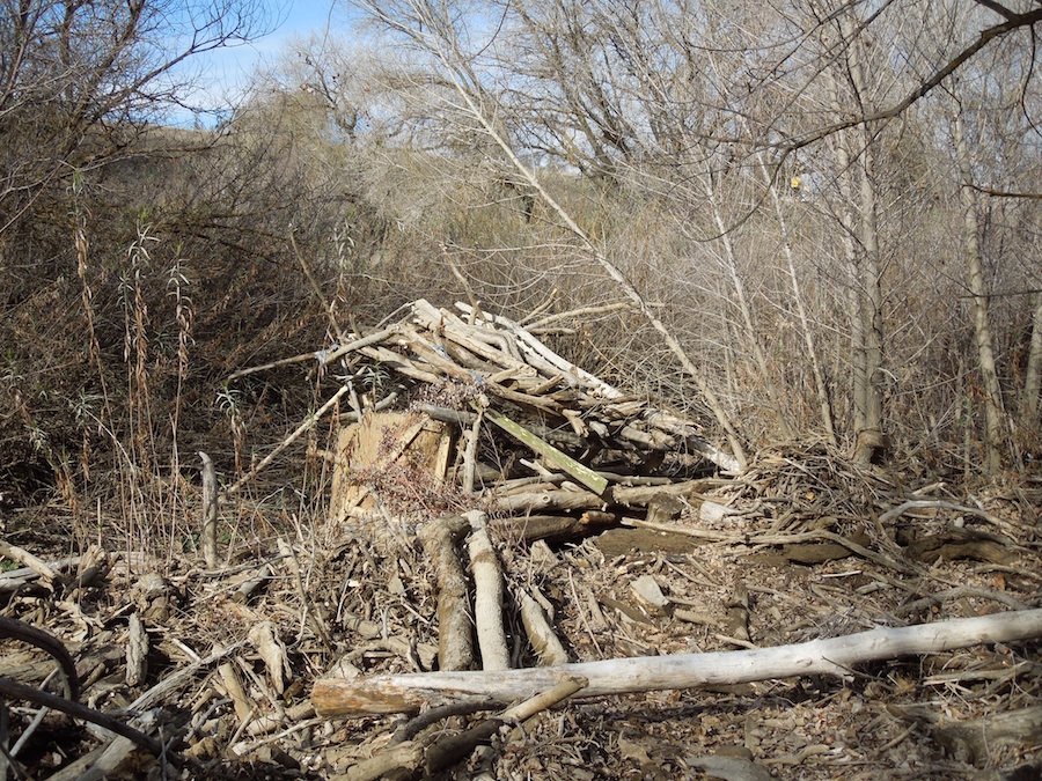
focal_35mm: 39
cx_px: 521
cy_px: 390
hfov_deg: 47.9
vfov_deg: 36.8
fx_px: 1174
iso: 100
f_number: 3.8
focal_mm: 7
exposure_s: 1/640
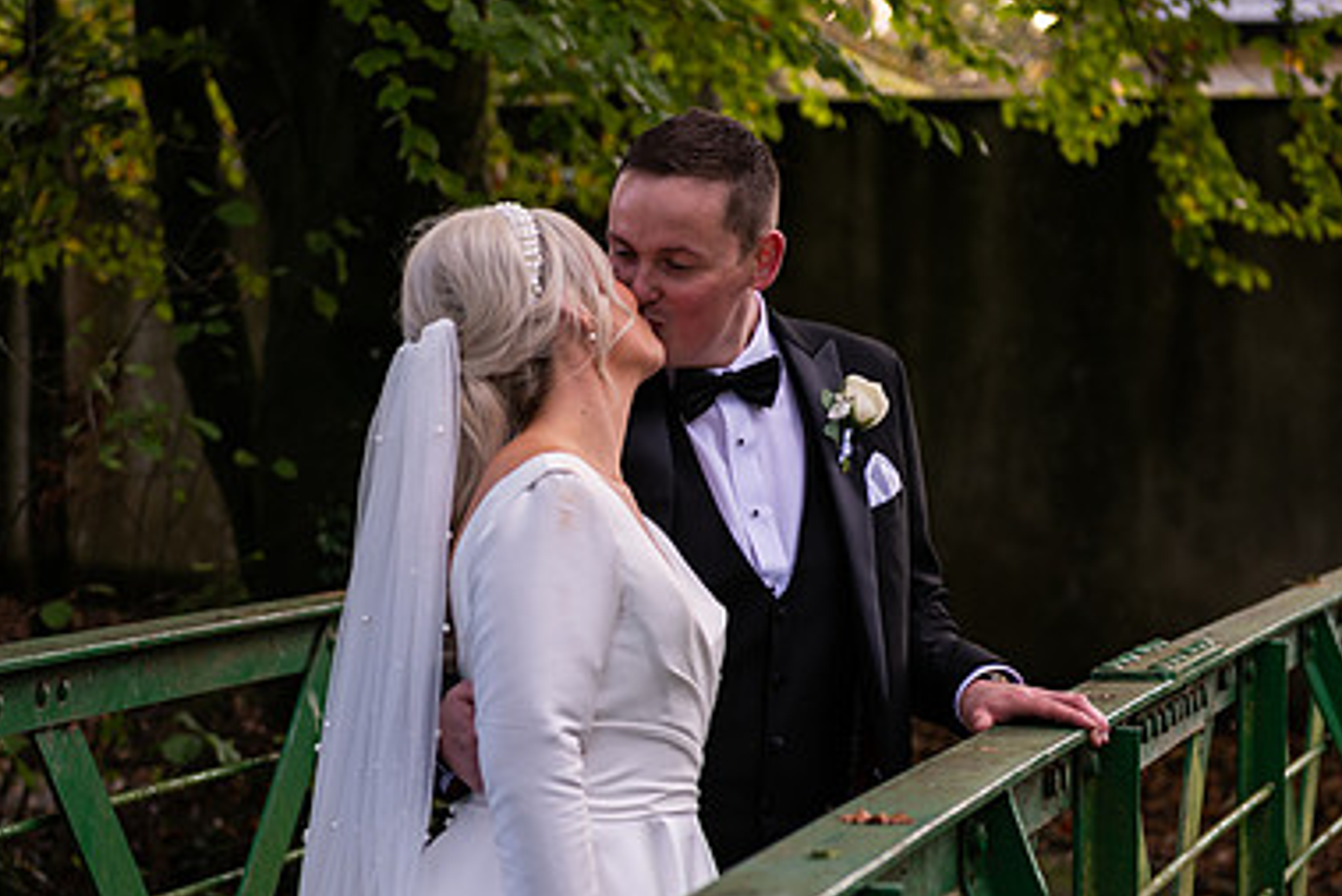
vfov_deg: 12.8
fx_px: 3990
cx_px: 559
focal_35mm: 107
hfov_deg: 19.1
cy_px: 508
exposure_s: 1/160
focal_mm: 70
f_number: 3.5
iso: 160
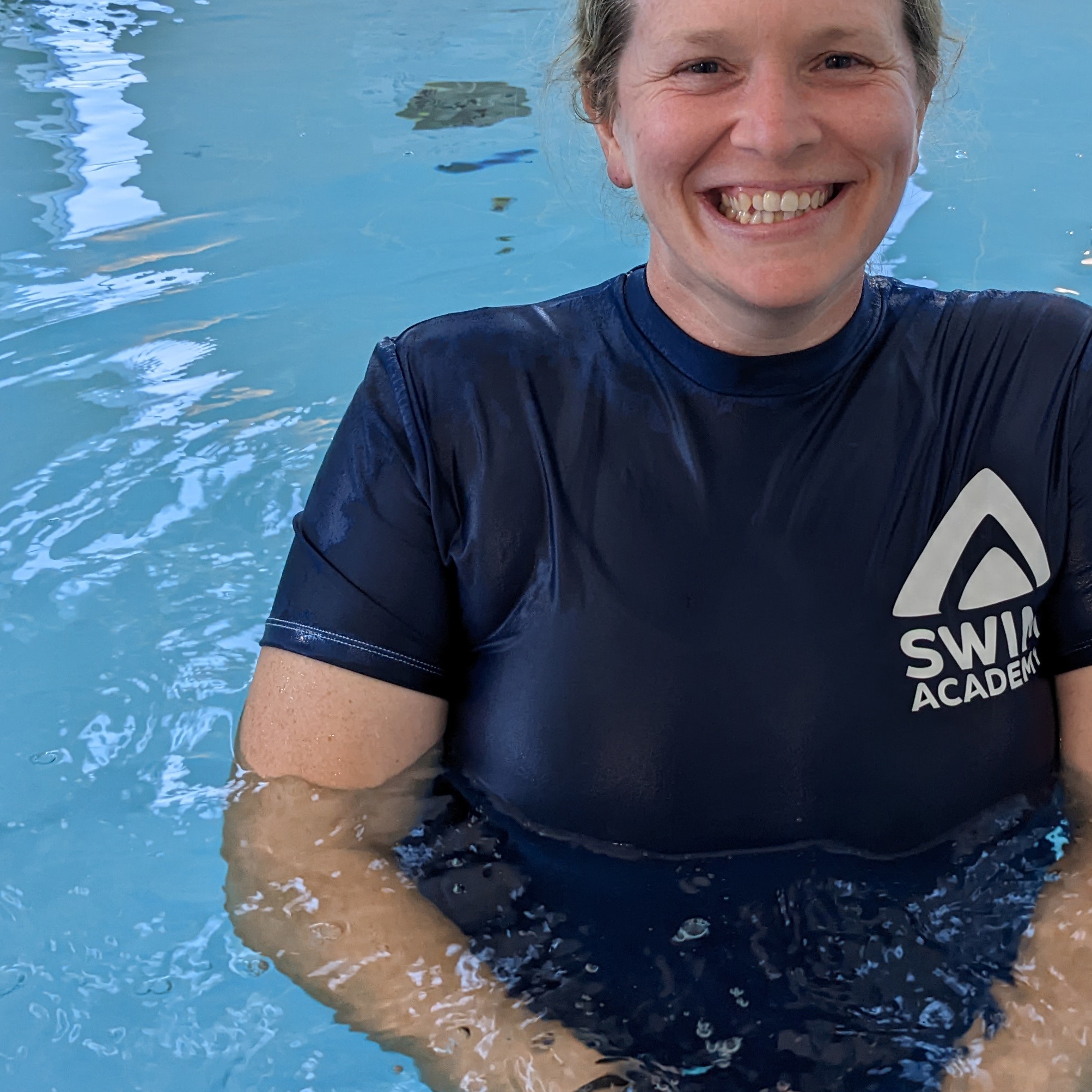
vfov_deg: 35.4
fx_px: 1713
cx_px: 733
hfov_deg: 35.0
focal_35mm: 48
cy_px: 526
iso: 75
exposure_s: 1/99.9
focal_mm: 4.38
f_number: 1.73
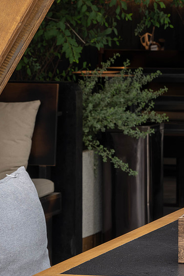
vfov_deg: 9.5
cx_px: 156
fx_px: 1640
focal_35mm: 214
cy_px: -42
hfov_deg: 6.4
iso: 64
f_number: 10
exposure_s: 1/25
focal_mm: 61
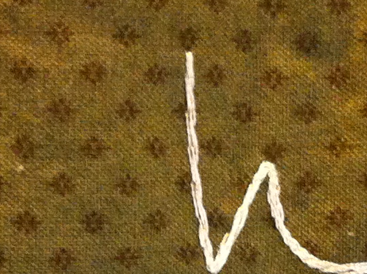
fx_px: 1769
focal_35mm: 167
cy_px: 390
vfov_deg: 8.7
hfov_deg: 11.8
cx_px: 142
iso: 320
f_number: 2.8
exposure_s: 1/15
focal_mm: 3.85
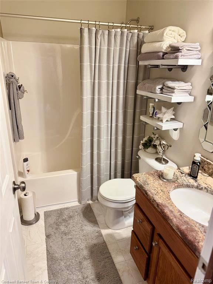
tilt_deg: -20.6
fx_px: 197
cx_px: 106
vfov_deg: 71.6
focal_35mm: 24
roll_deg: -1.5
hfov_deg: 56.8
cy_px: 142
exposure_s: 1/60
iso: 250
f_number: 1.78
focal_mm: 6.76
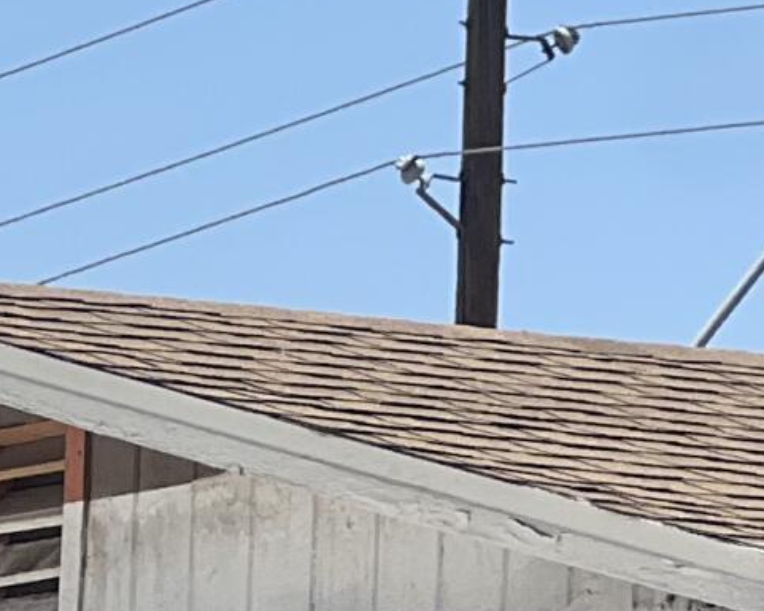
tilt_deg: +7.2
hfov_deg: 4.1
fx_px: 10607
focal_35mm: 469
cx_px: -351
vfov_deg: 3.3
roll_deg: +0.9
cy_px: 344
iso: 32
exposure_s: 1/1130
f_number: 2.8
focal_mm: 9
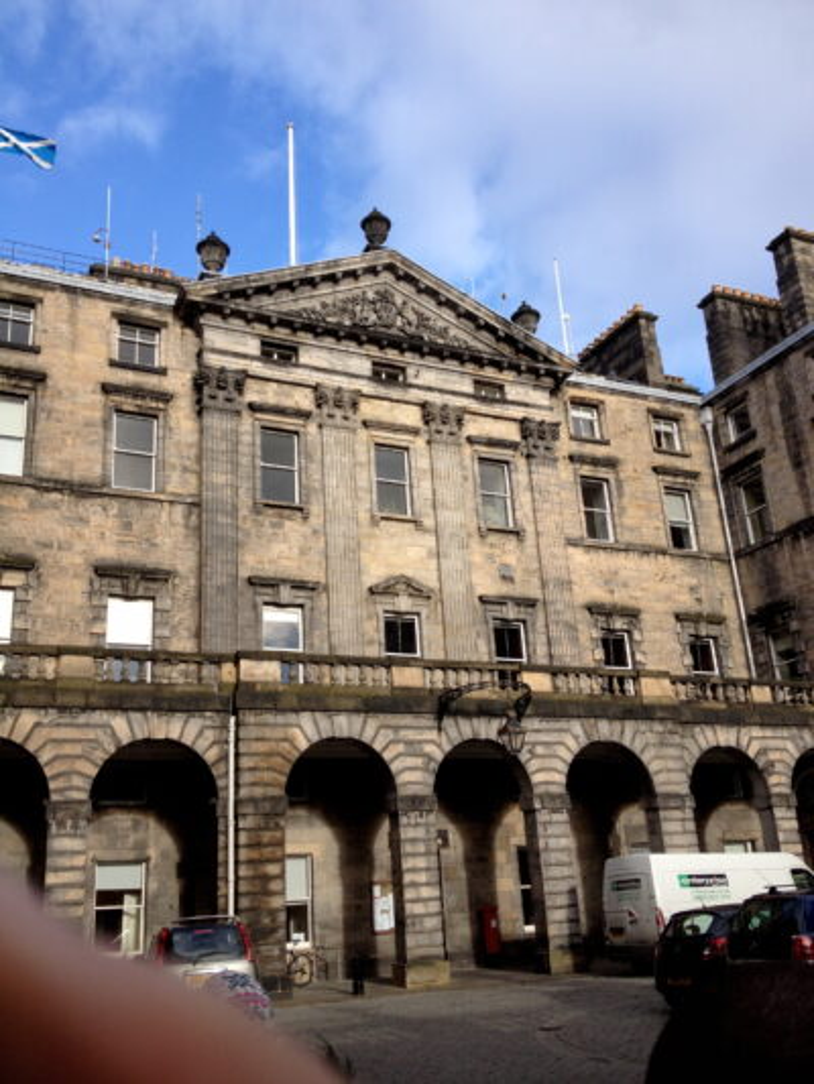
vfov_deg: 52.6
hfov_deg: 40.7
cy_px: 542
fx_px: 1097
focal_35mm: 35
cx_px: 407
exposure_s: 1/541
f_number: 2.4
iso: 50
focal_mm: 4.28
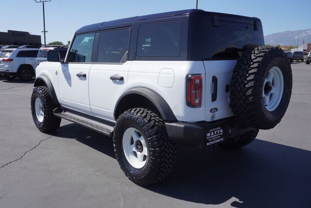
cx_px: 156
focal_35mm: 32
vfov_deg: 41.8
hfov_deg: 59.4
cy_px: 104
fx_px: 272
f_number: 8
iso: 100
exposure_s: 1/250
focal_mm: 21
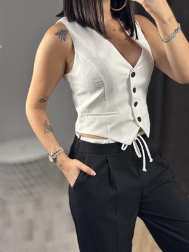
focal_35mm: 48
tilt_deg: -36.1
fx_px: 349
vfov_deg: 39.6
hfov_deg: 30.3
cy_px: 126
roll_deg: +7.5
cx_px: 94
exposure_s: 1/100
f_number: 1.78
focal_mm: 6.86
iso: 64
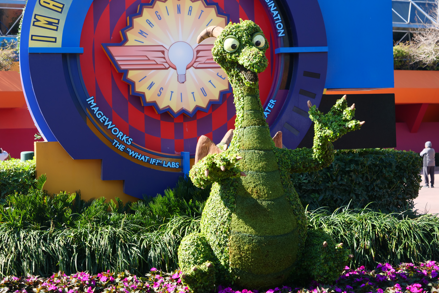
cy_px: 135
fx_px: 866
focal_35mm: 71
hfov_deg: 28.5
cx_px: 219
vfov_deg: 19.2
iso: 200
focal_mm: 34
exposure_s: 1/400
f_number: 3.8
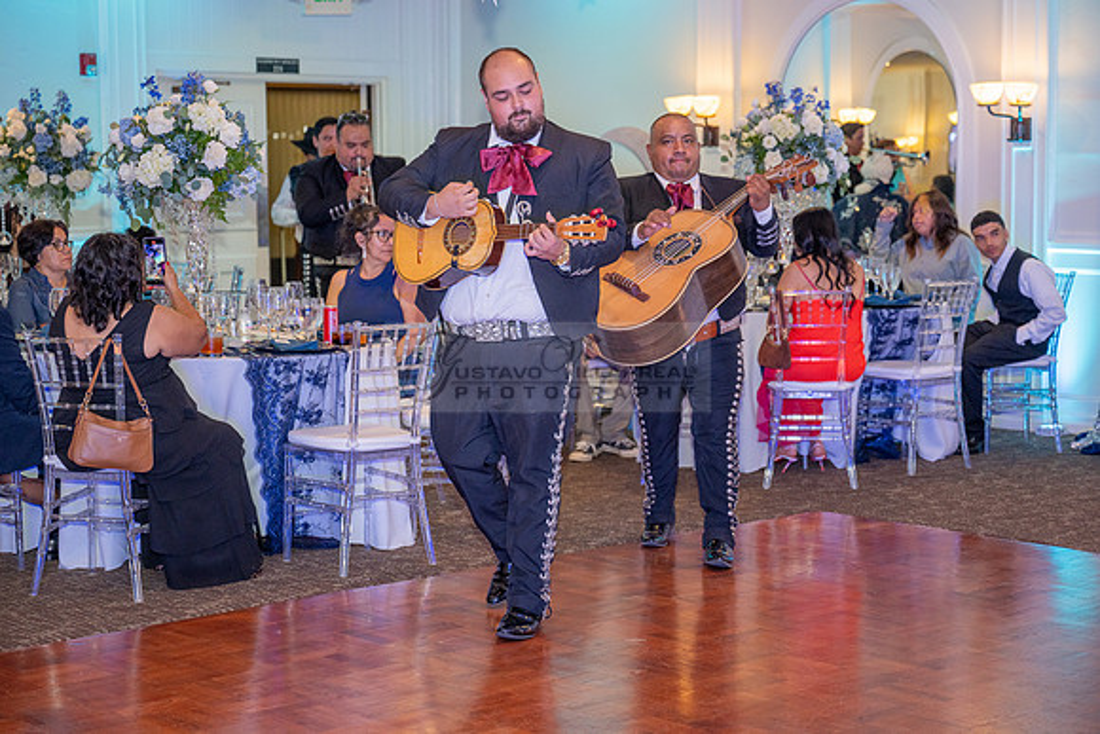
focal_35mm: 70
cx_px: 550
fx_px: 2139
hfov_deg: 28.8
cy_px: 367
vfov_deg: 19.5
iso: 1000
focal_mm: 70
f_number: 2.8
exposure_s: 1/200
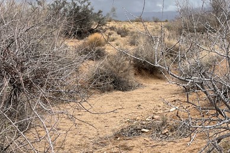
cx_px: 104
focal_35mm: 72
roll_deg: -0.3
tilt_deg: -7.8
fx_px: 460
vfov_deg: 18.9
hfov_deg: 28.1
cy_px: 86
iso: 50
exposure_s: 1/3215
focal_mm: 5.1
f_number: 1.6
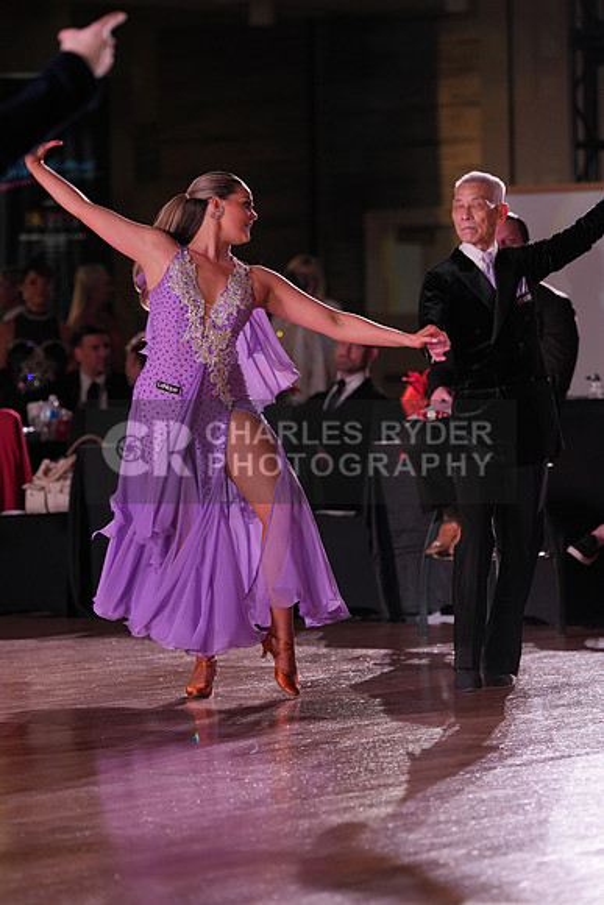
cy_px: 452
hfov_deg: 8.1
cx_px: 302
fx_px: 4275
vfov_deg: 12.1
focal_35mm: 170
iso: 800
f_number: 4
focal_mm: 170
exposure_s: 1/320
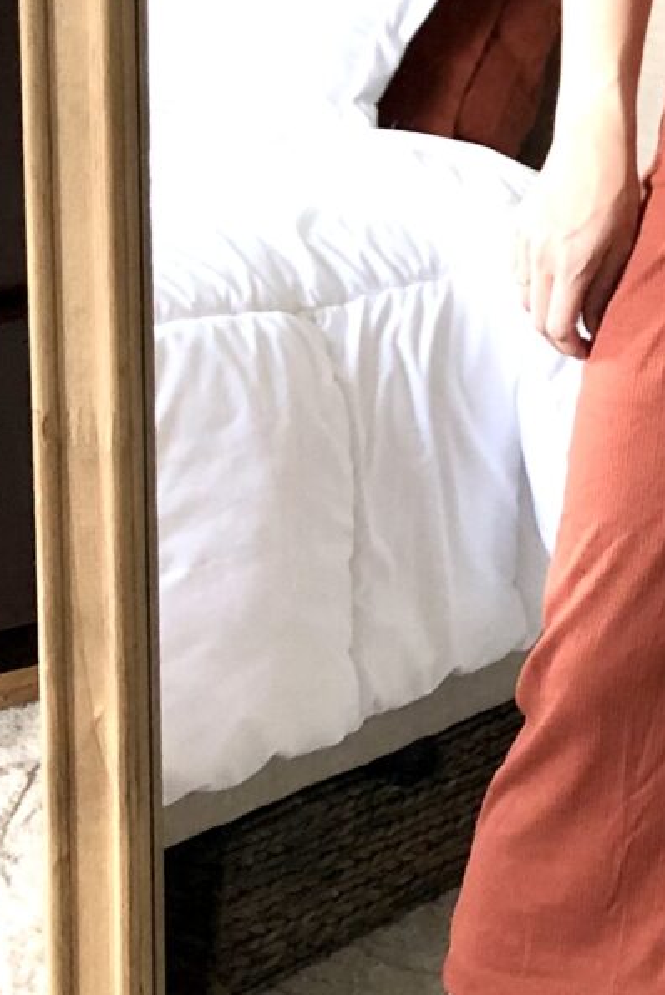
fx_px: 2076
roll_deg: -1.7
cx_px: 857
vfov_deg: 26.5
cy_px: 220
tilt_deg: -28.1
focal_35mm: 75
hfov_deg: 17.2
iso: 50
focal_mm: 3.99
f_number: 1.8
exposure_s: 1/15
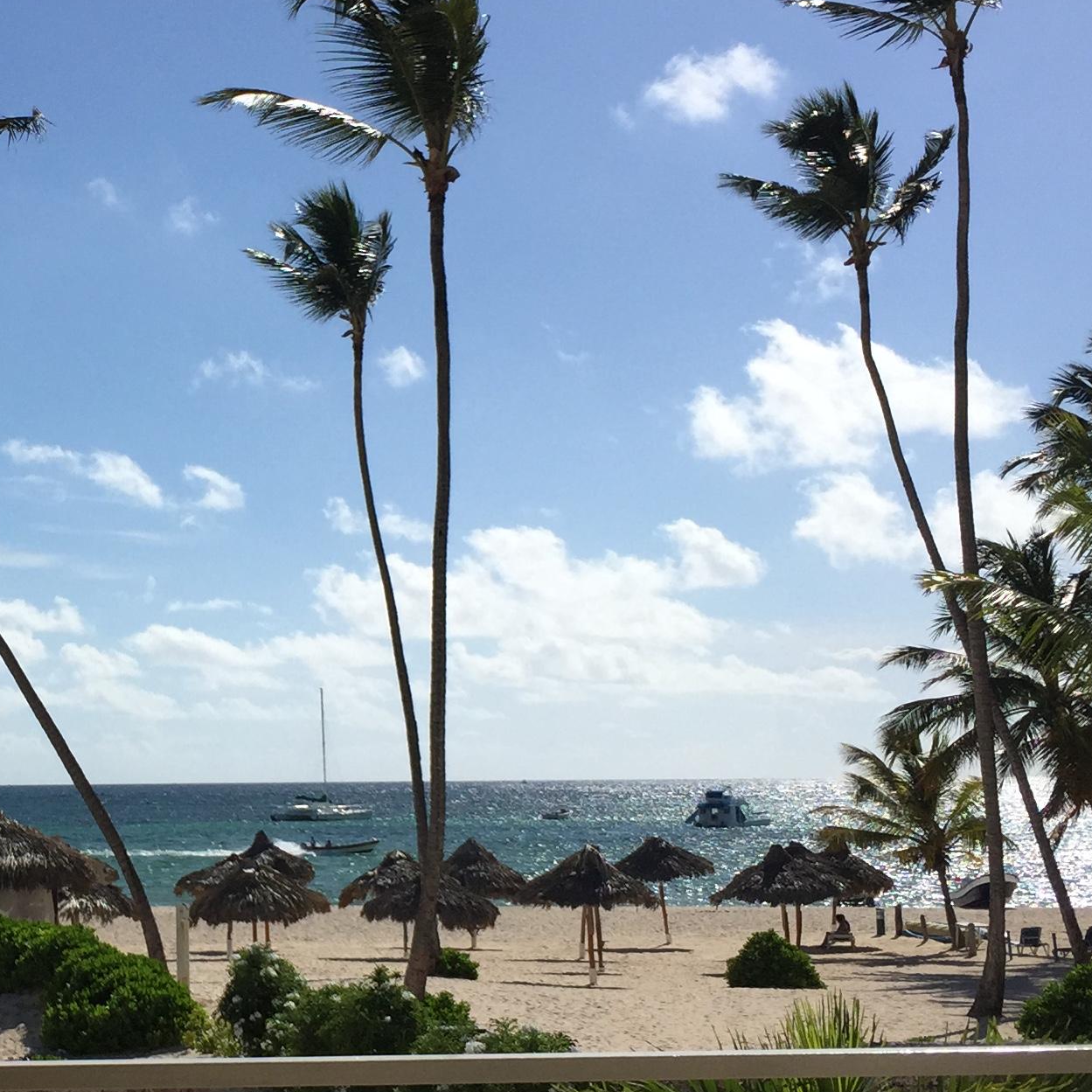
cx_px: 56
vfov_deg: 25.7
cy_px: 574
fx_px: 2391
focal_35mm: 67
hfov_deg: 24.8
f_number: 2.2
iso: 32
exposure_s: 1/5650
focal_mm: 4.15
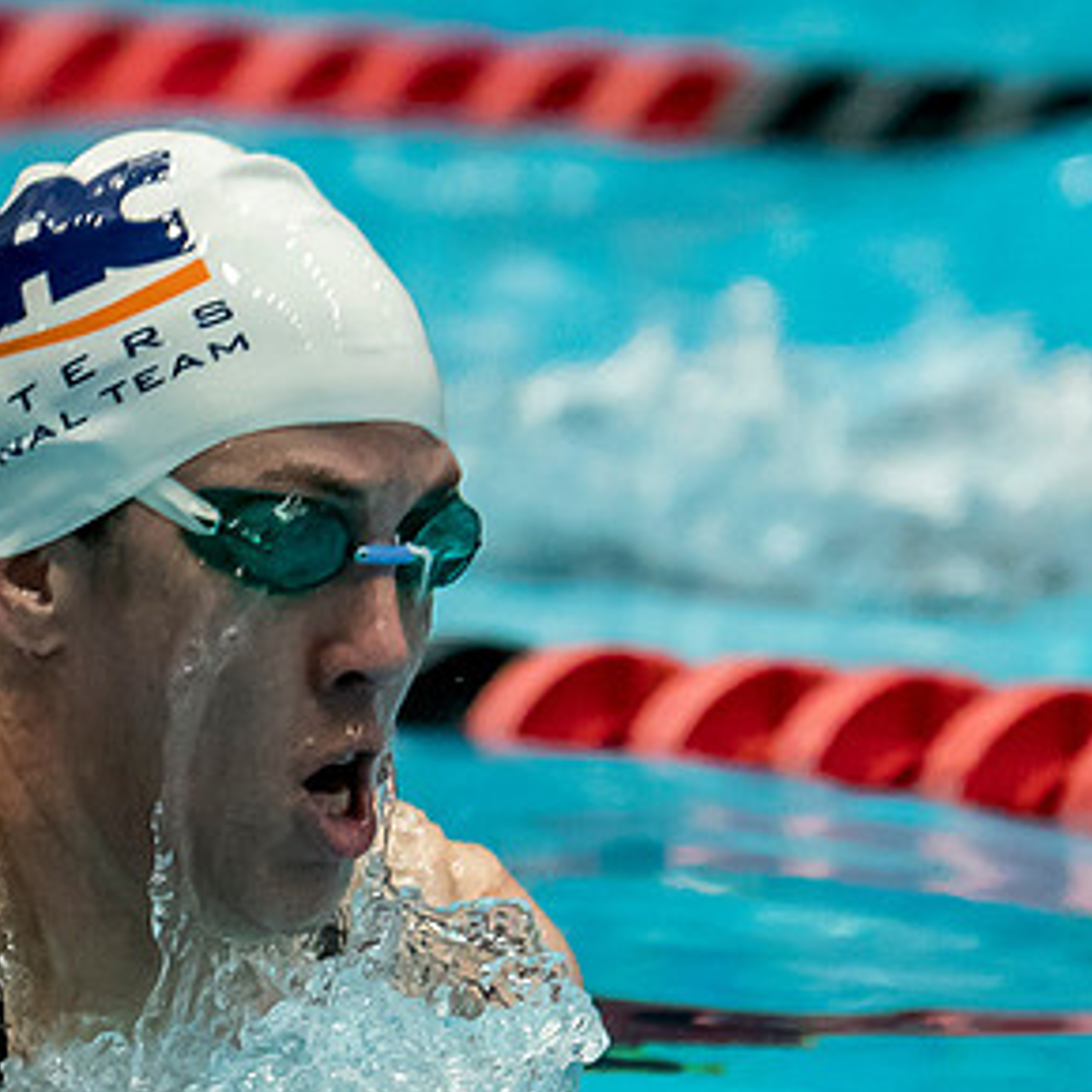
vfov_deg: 1.4
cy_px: 1297
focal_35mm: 1292
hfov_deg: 1.4
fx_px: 46112
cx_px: 435
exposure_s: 1/1000
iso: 2500
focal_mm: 200
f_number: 2.8
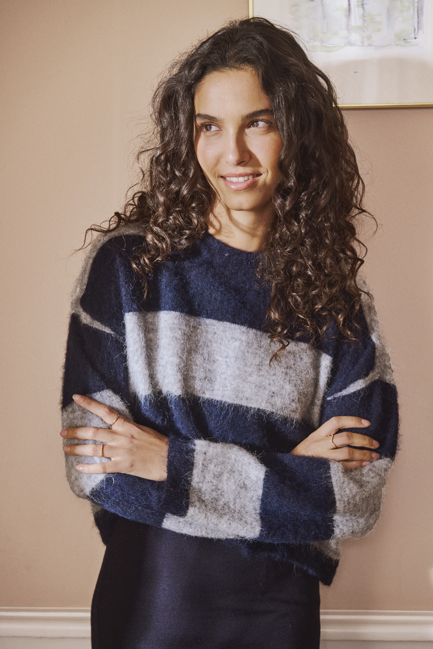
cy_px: 324
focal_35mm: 65
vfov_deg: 31.0
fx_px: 1173
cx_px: 216
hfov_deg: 20.9
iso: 1250
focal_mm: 65
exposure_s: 1/400
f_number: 6.3
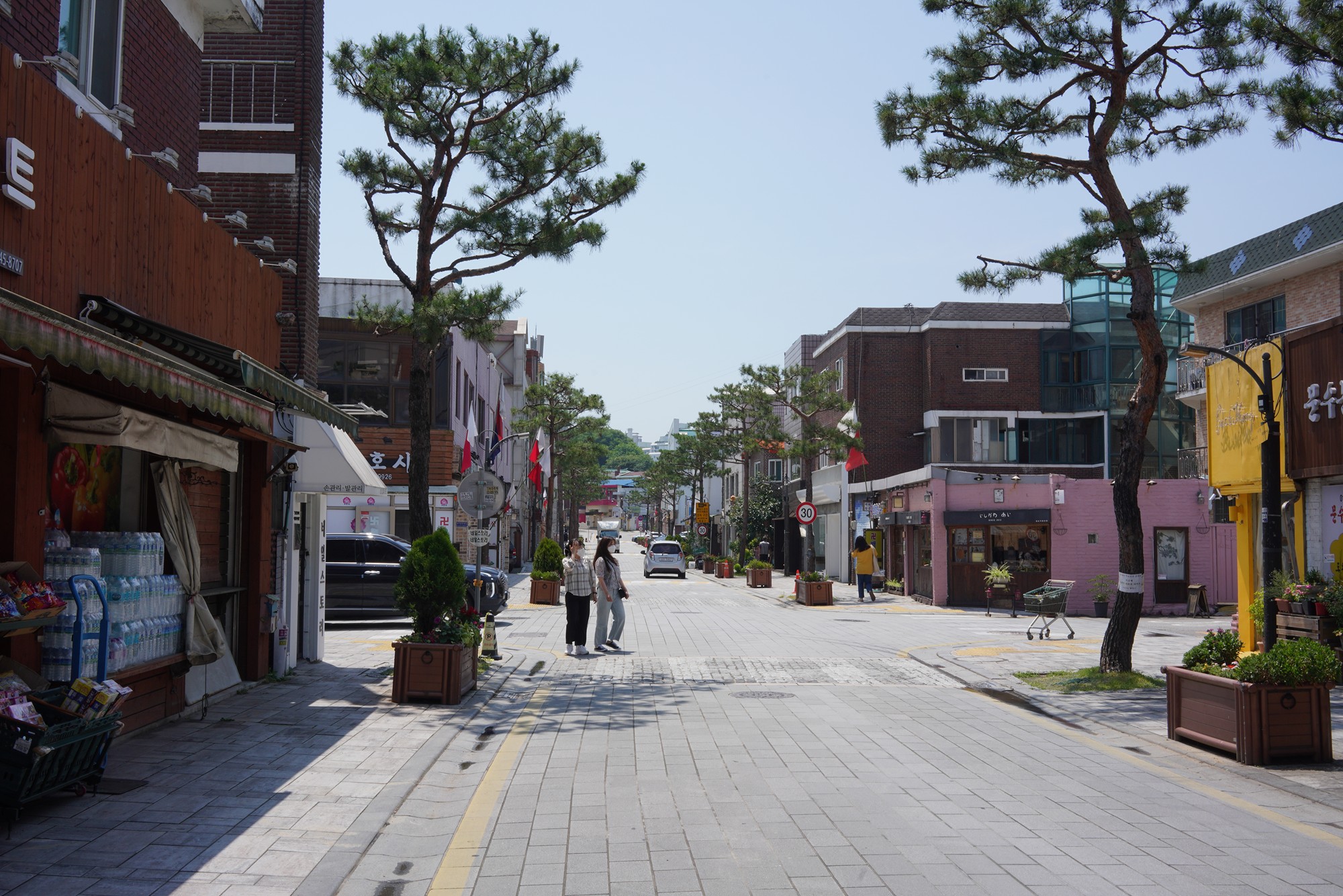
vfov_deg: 37.9
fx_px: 1306
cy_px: 448
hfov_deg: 54.4
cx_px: 672
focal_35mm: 35
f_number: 18
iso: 200
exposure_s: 1/125
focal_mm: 35
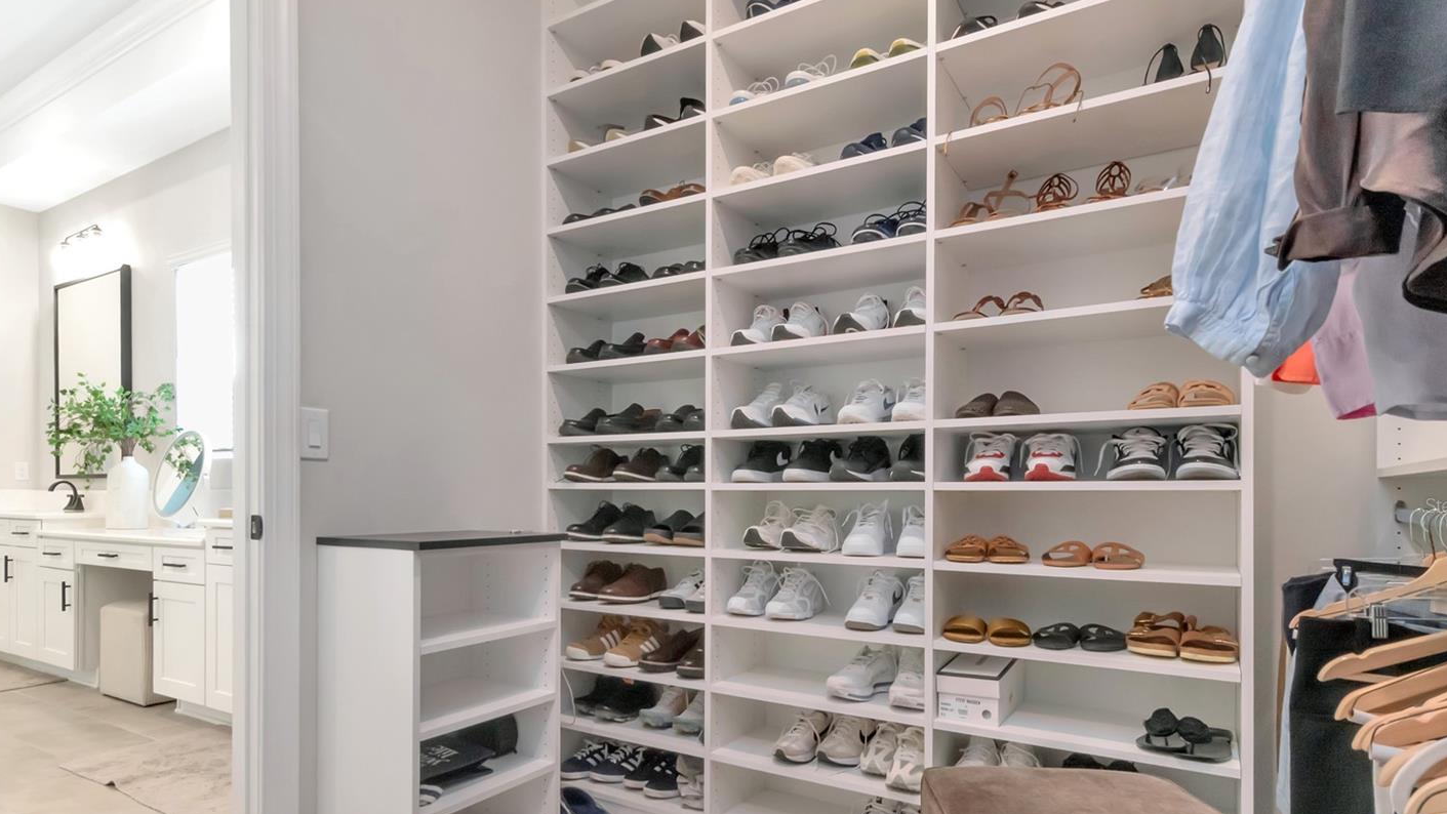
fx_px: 752
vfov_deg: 56.2
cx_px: 696
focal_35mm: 20
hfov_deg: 87.8
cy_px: 505
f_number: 14
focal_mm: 11
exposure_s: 1/6
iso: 800
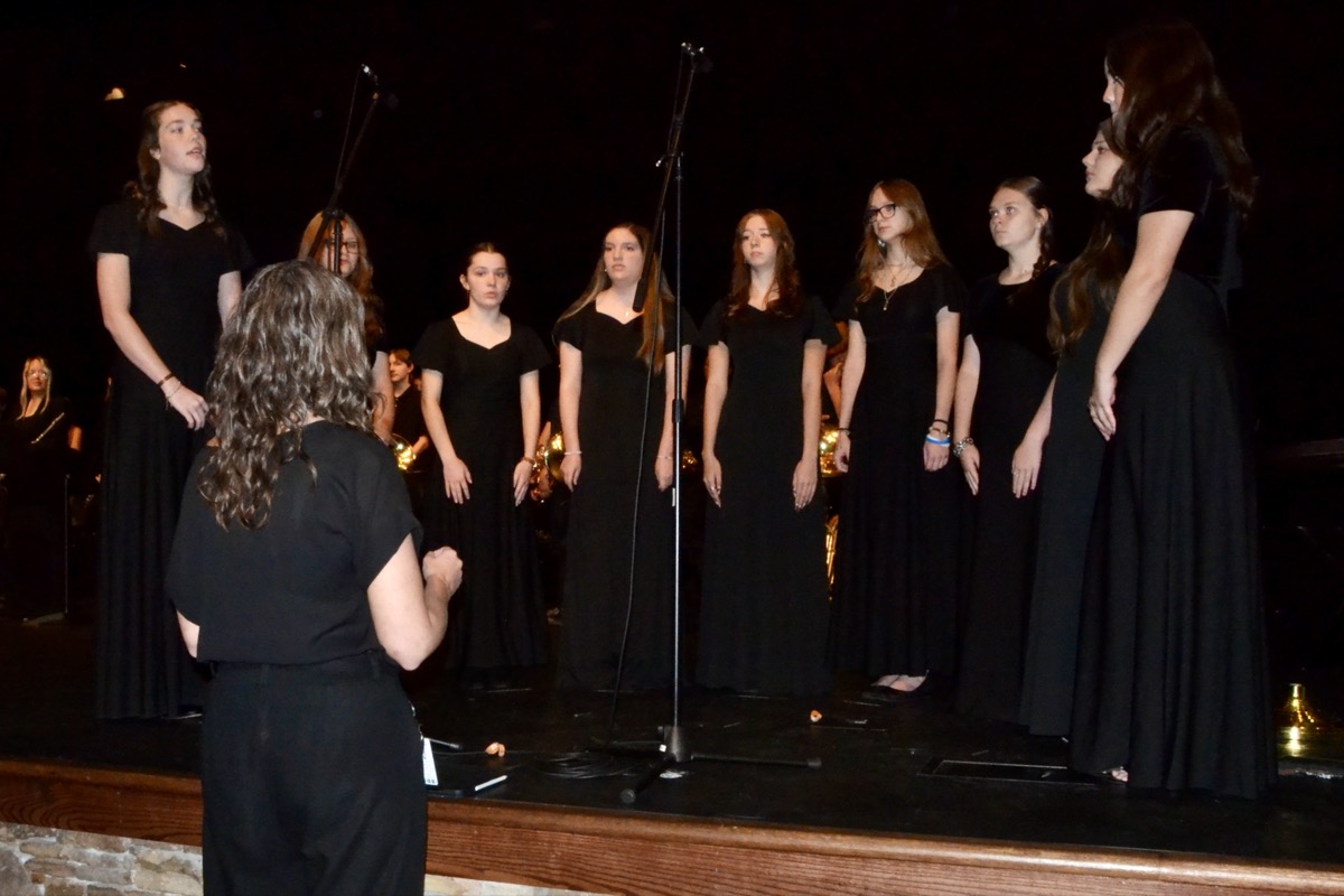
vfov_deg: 47.9
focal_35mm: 27
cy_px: 448
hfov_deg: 67.4
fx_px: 1008
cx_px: 672
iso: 3200
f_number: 22
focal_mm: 18
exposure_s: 1/60
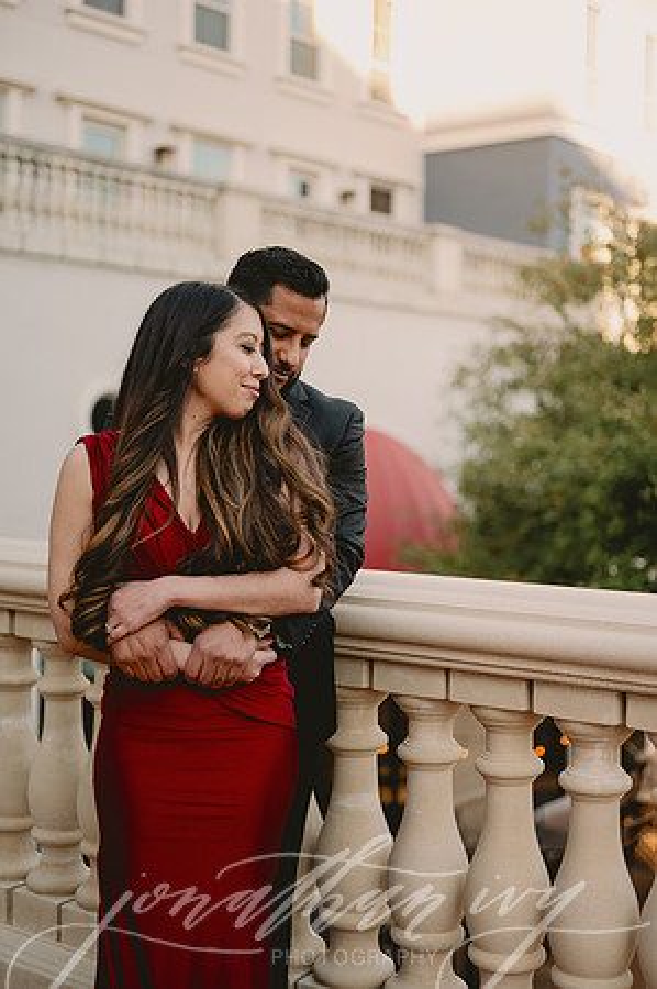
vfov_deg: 39.6
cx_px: 328
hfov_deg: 26.9
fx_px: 1372
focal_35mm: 50
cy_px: 494
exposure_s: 1/2000
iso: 400
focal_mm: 50
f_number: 2
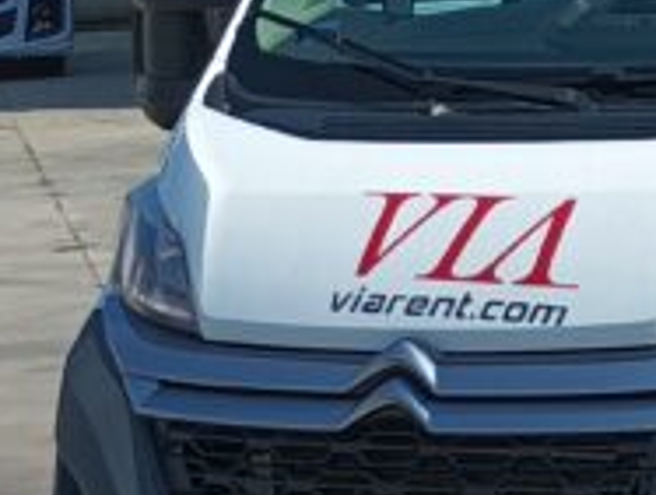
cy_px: -21
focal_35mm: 230
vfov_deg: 6.5
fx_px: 4367
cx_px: 1028
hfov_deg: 8.4
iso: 50
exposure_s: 1/812
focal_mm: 4.26
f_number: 1.8
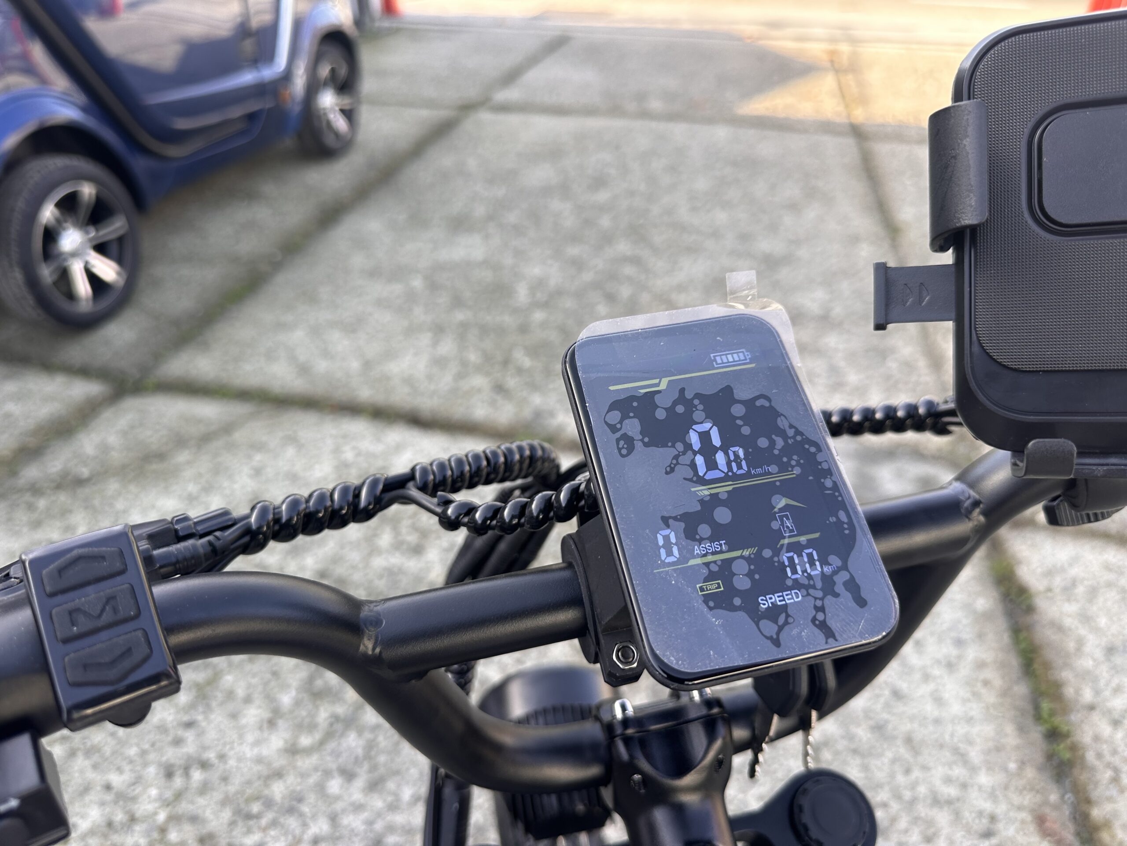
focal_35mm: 24
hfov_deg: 71.6
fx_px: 781
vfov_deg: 56.8
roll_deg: +0.4
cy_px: 423
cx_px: 564
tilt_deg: -31.1
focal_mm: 6.86
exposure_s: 1/426
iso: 80
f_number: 1.78
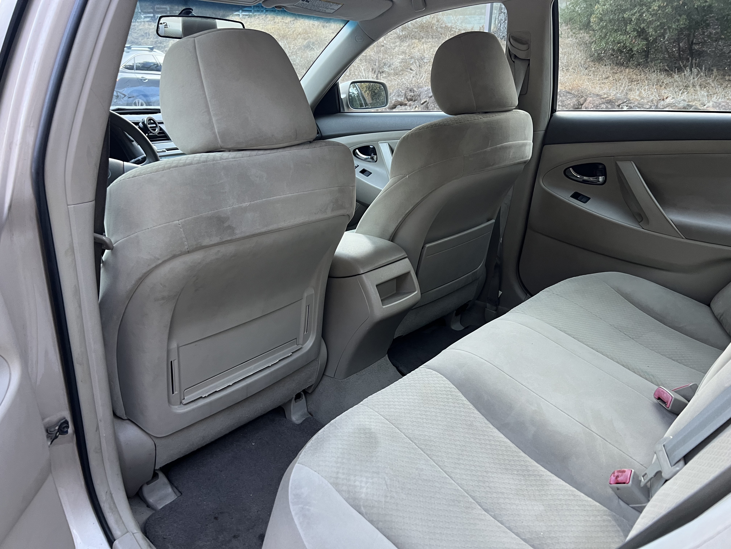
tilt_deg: -18.0
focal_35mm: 26
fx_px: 549
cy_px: 274
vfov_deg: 53.1
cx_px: 366
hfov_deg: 67.3
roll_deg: -0.3
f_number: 1.5
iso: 125
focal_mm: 5.7
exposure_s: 1/62
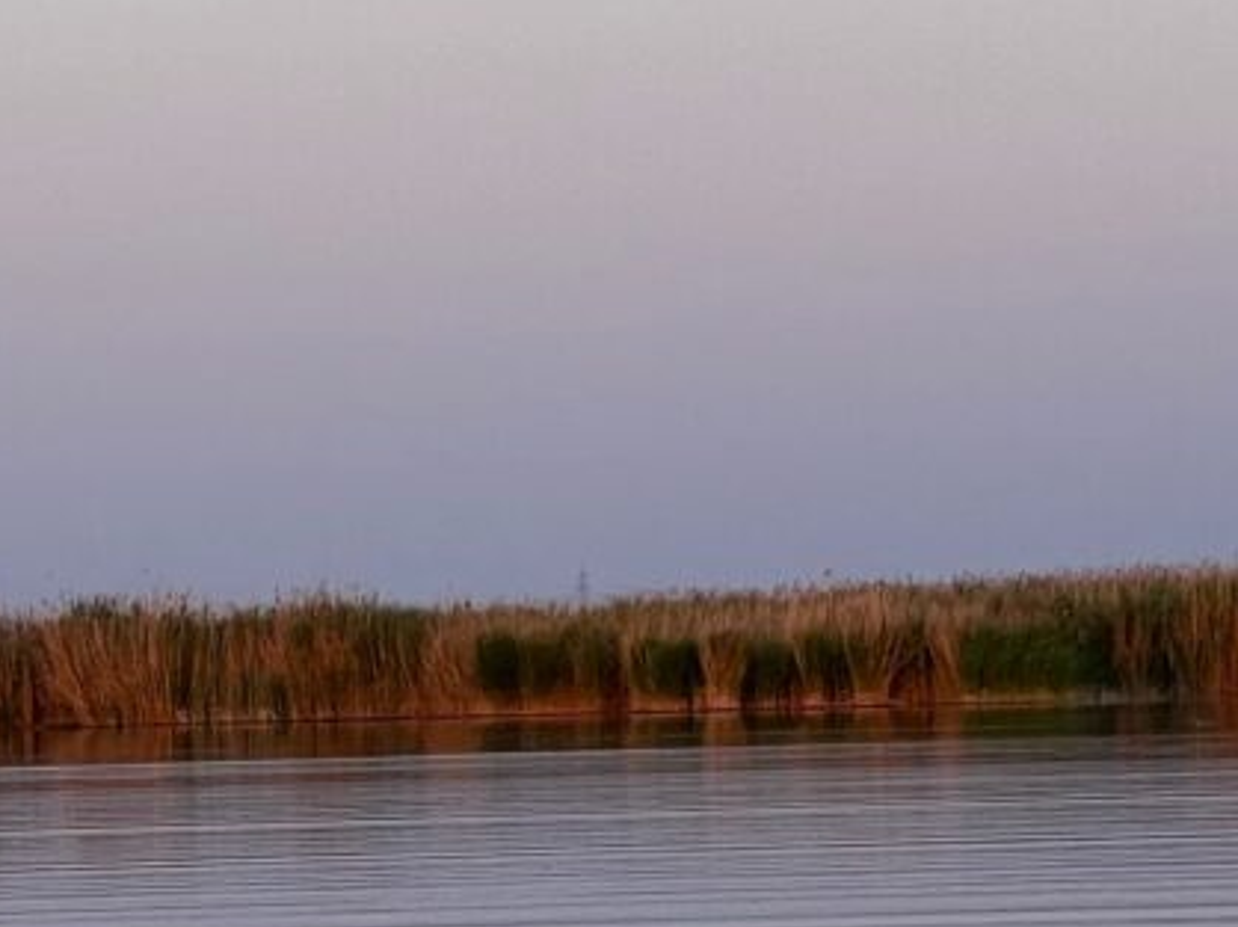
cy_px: 640
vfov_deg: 5.2
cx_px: -841
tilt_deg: +0.7
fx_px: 10115
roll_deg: +2.2
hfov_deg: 6.9
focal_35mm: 283
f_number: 2.8
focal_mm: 9
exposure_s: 1/160
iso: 32
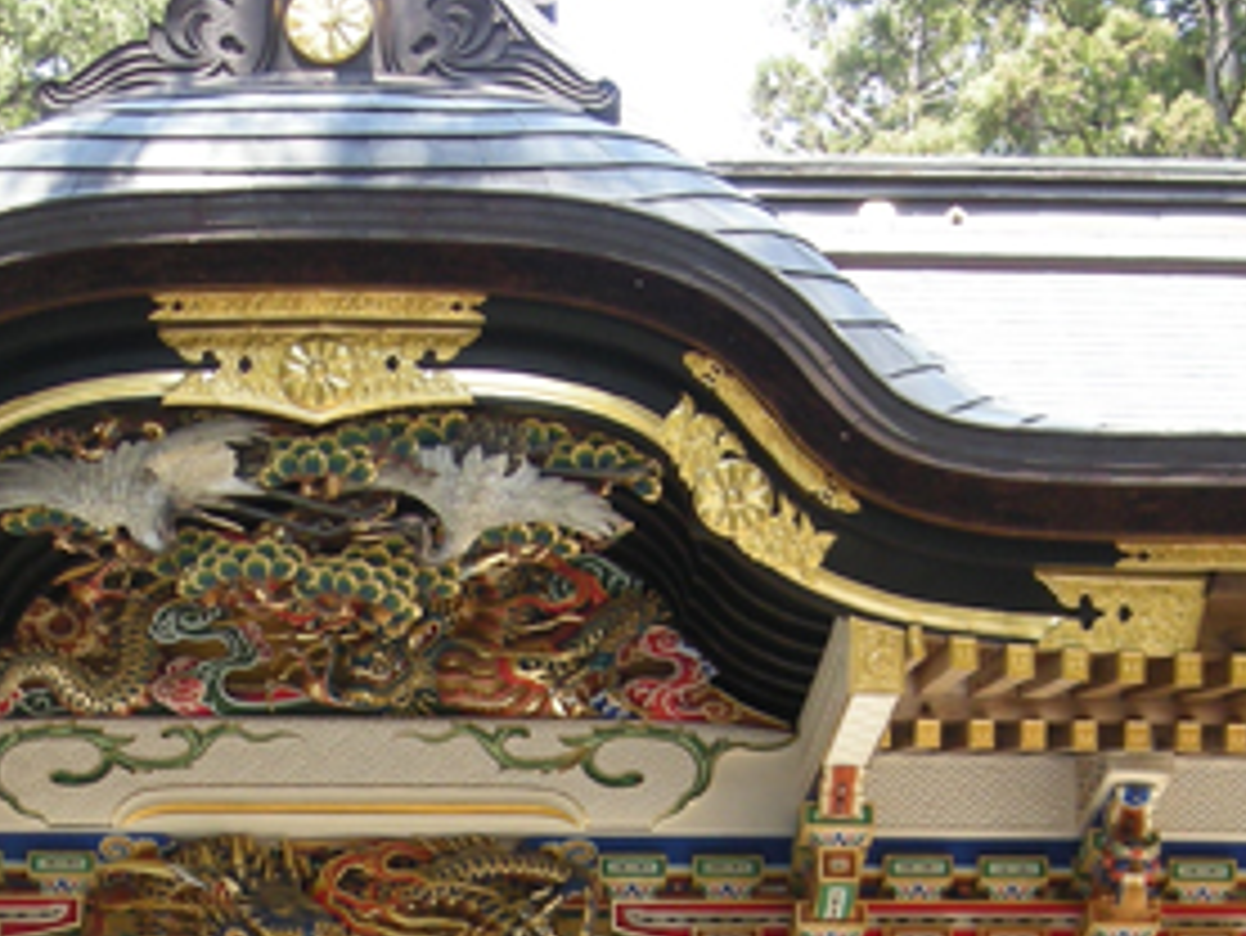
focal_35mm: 101
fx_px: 3637
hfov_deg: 19.3
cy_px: 1242
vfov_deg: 14.0
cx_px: 328
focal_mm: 5.7
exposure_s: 1/92.1
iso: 64
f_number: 2.8
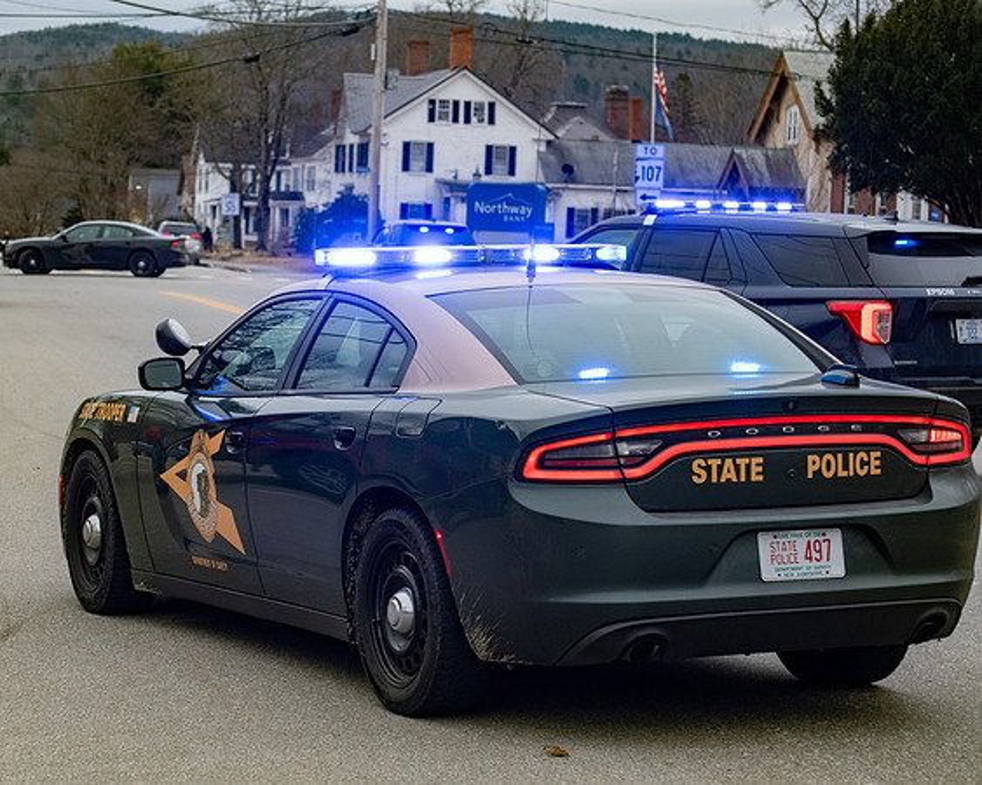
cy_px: 427
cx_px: 345
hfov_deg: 17.4
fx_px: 3202
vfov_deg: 14.0
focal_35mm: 110
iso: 1000
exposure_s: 1/800
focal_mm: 90
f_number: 7.1
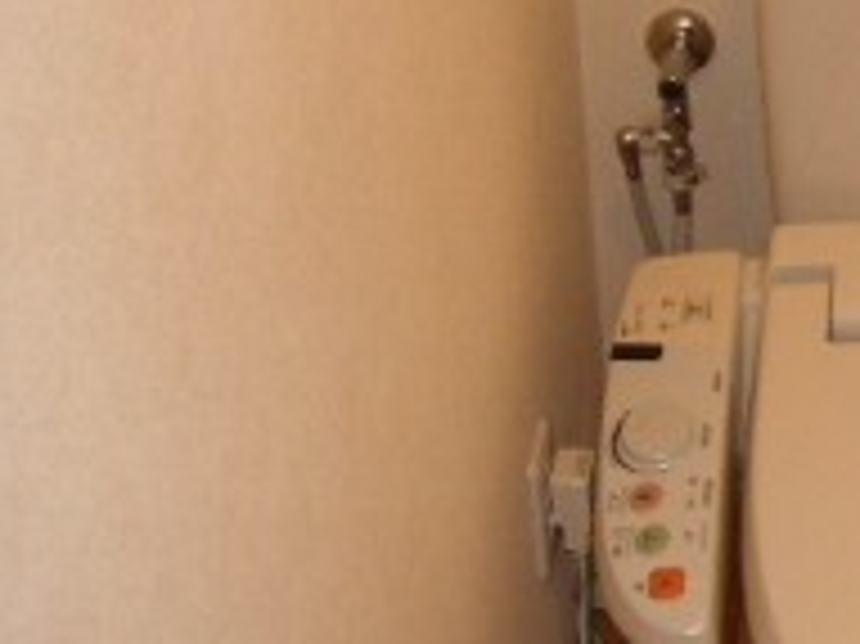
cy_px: 320
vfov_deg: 16.6
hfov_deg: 20.8
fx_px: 2210
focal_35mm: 89
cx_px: 991
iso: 100
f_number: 2.9
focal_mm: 5.8
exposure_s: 1/30
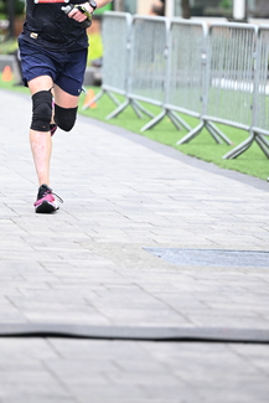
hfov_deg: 5.4
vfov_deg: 8.1
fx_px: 2844
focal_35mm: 254
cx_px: 81
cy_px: 72
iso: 1250
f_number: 2.8
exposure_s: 1/1250
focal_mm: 150
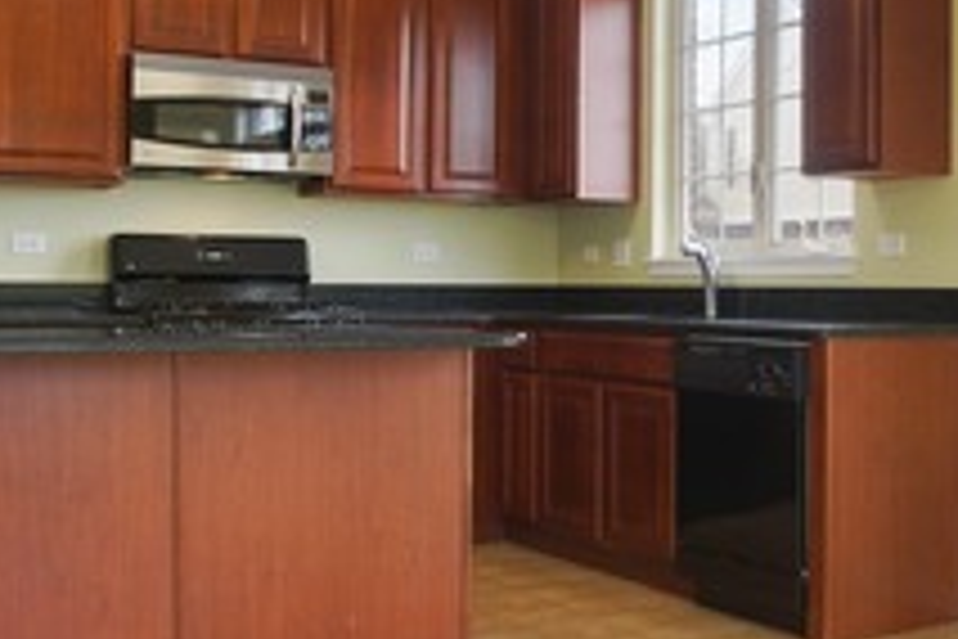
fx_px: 1357
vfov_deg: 26.5
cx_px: 684
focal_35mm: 51
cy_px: 277
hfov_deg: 38.2
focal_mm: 17
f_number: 8
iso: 400
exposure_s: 1/40
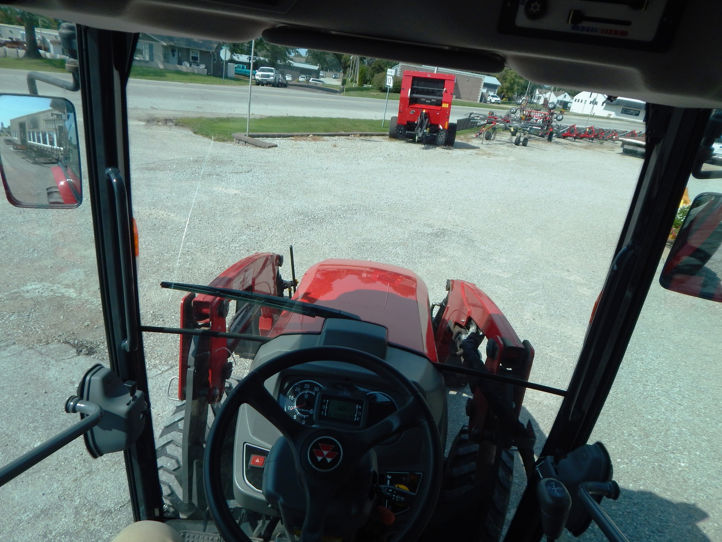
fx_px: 459
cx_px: 361
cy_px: 271
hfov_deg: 76.4
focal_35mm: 22
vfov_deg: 61.1
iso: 125
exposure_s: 1/500
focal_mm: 4
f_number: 6
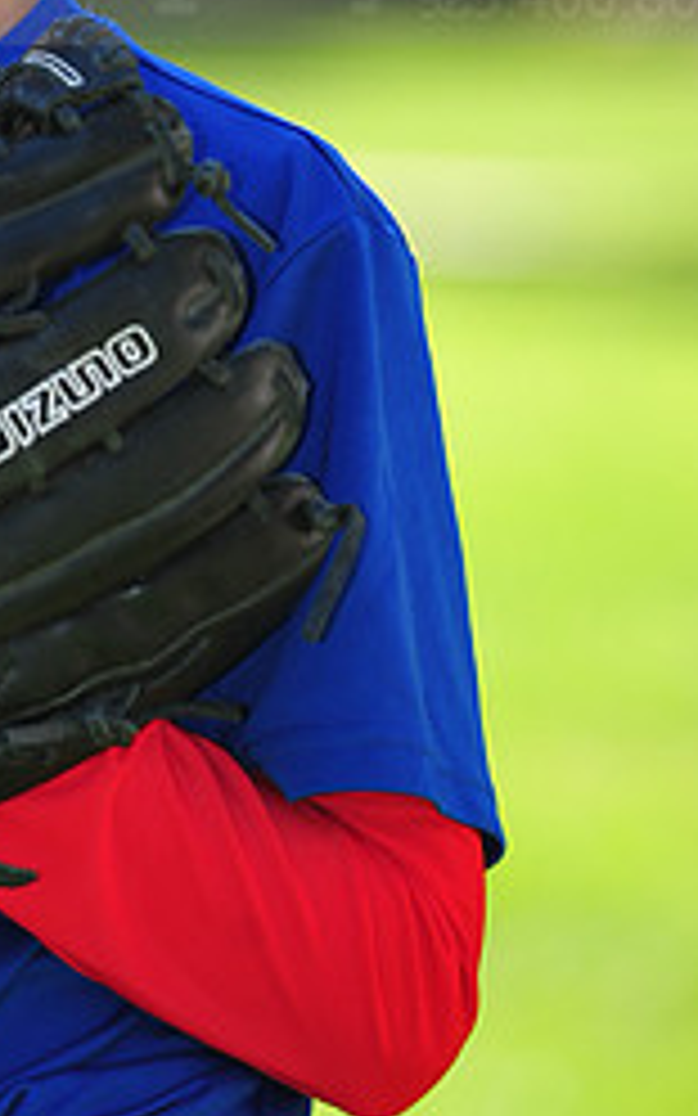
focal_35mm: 477
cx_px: -167
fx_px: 14518
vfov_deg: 4.4
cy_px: -99
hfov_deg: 2.8
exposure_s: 1/320
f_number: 5.6
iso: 200
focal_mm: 200
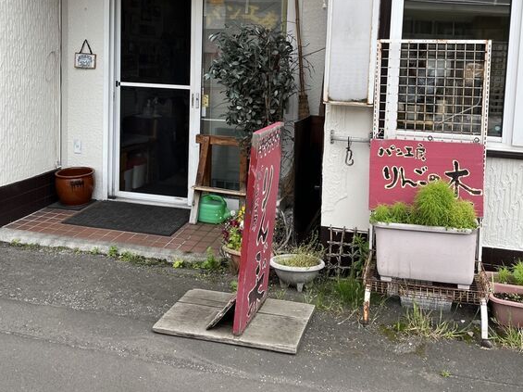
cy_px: 95
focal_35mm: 35
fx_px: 528
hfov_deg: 52.7
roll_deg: -0.4
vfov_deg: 39.5
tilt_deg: -4.7
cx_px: 263
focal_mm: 5.1
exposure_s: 1/1389
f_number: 1.6
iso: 50
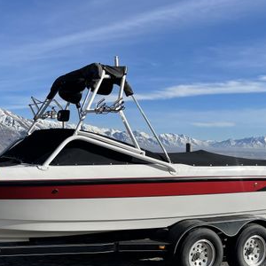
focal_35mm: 49
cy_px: 161
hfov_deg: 33.9
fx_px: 426
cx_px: 66
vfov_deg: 34.5
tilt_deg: -3.3
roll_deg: -0.8
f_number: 1.6
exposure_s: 1/6250
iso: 32
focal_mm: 5.1
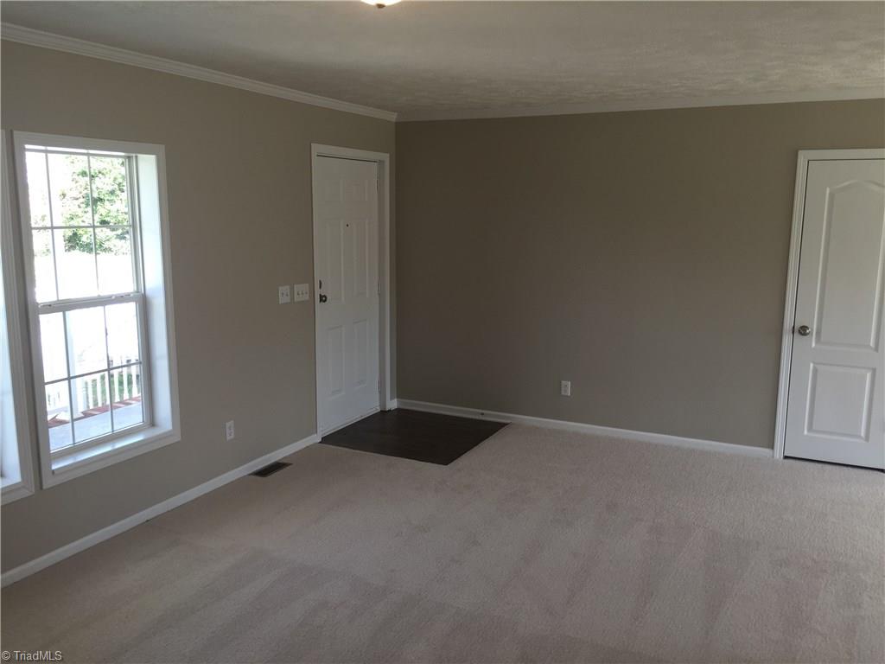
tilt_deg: -7.6
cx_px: 442
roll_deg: -0.9
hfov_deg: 61.7
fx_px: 741
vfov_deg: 48.2
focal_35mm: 29
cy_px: 332
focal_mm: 4.15
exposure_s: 1/60
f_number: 2.2
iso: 32
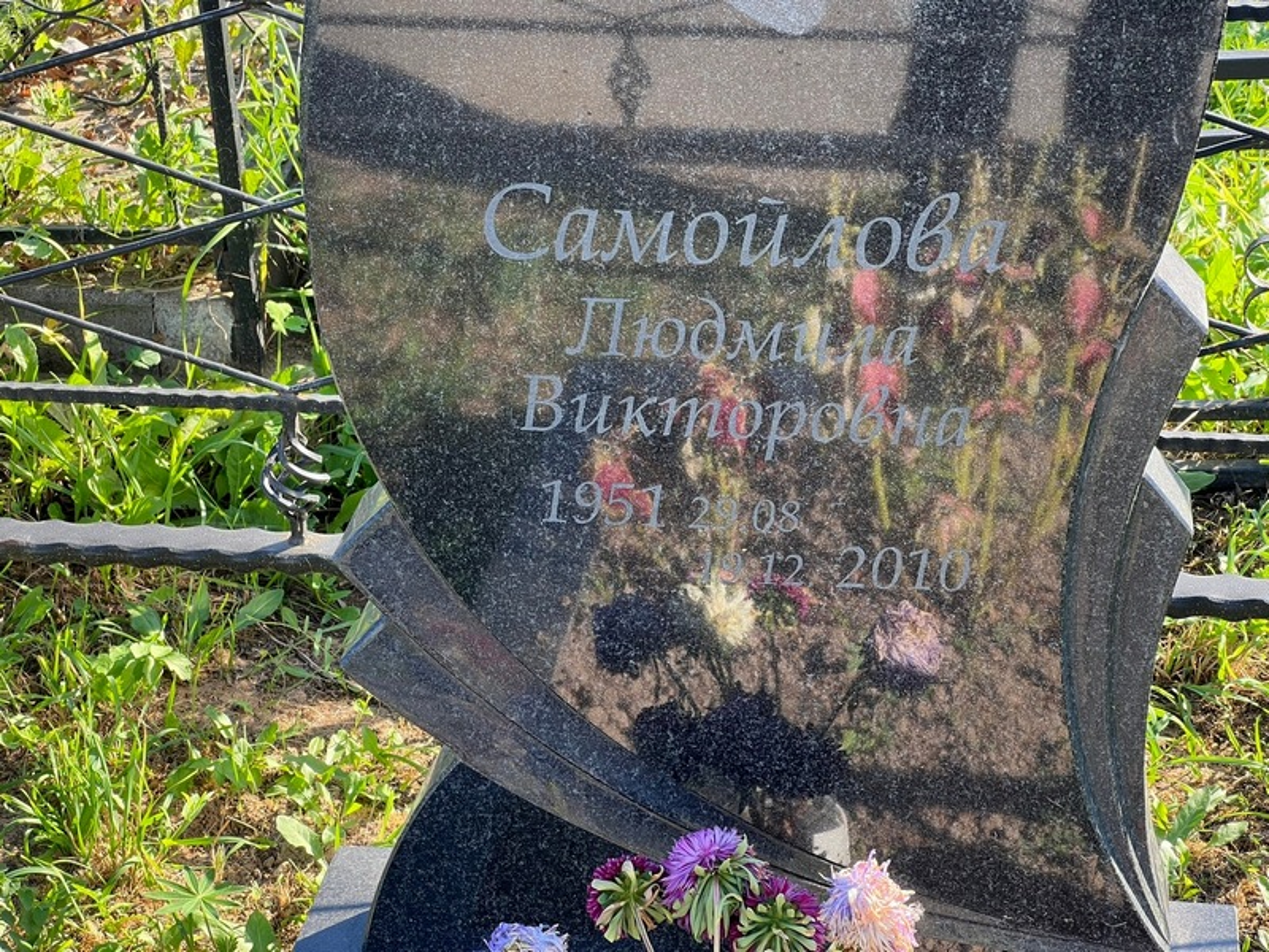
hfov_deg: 25.3
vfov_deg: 19.1
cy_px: 476
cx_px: 634
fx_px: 2823
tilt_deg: -26.5
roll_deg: +1.4
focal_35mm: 77
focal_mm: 9
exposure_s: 1/99
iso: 32
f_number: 2.8
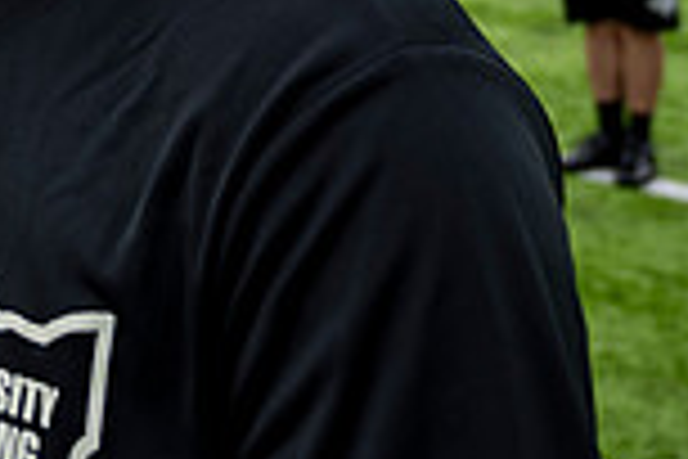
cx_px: -90
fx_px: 1739
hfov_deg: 21.1
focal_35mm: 91
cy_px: -335
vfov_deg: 13.6
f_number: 4
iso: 160
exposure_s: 1/200
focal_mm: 24
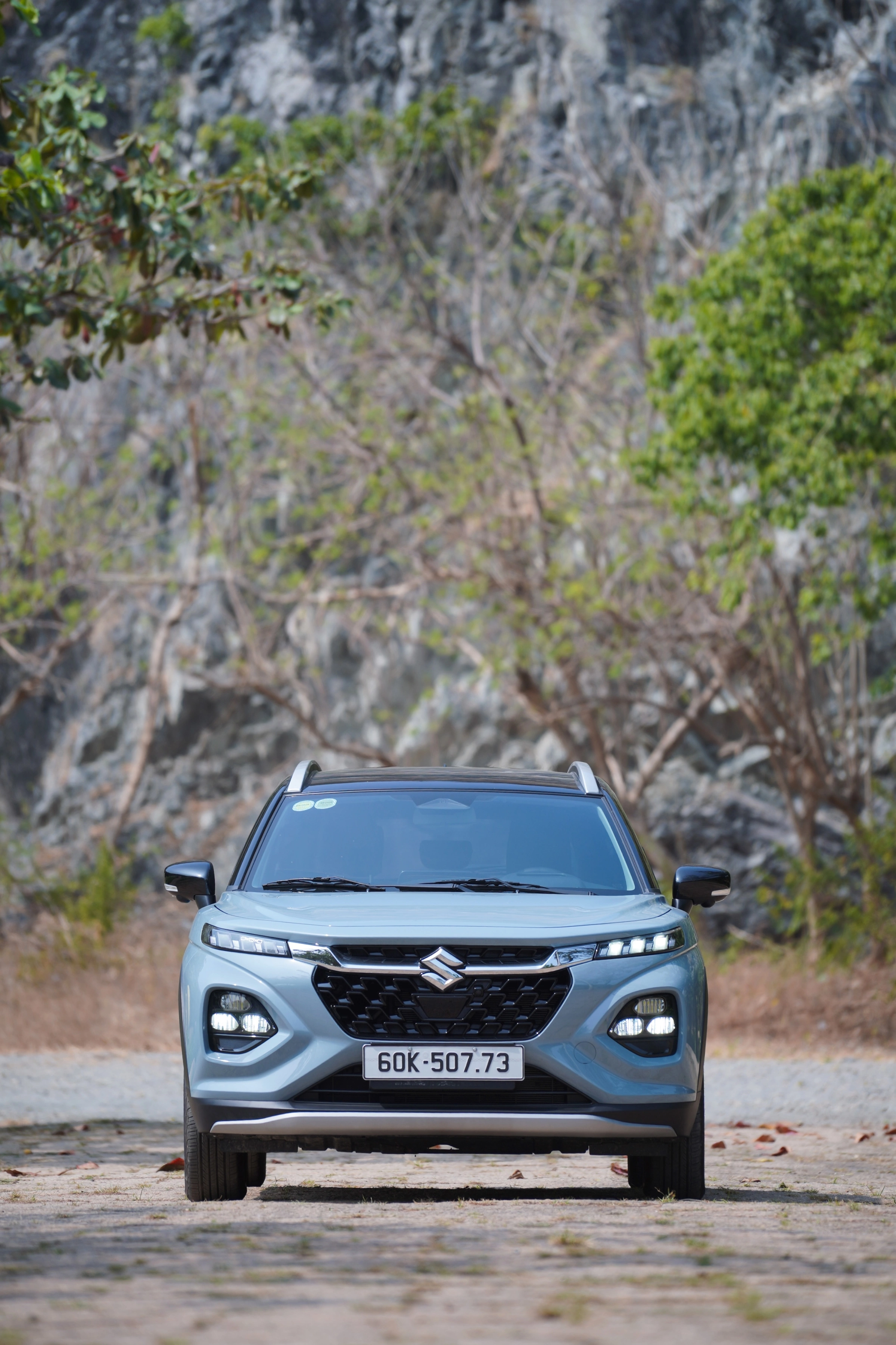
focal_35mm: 200
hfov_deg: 6.9
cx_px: 448
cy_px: 672
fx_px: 7466
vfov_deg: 10.3
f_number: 4
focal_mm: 200
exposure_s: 1/800
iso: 125
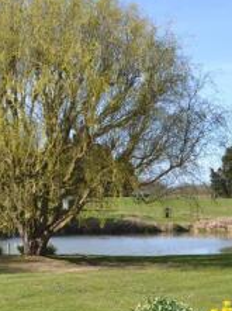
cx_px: -51
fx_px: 502
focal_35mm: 56
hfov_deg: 23.6
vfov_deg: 34.1
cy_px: 203
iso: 100
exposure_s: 1/200
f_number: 7.1
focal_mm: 18
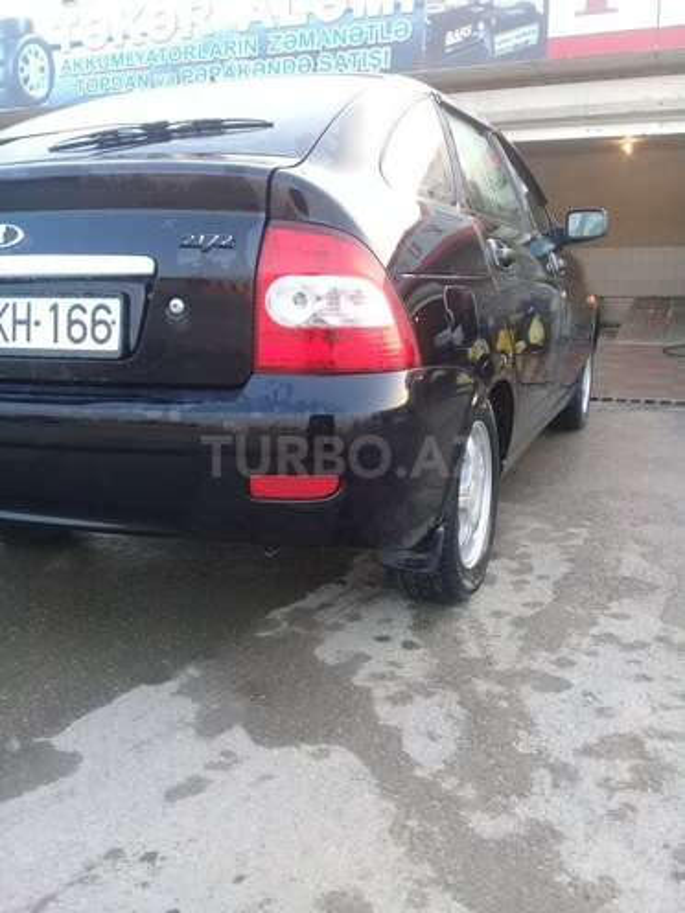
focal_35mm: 31
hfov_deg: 45.4
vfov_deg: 58.4
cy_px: 456
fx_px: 818
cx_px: 342
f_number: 2.2
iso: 64
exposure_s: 1/50
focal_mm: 3.3
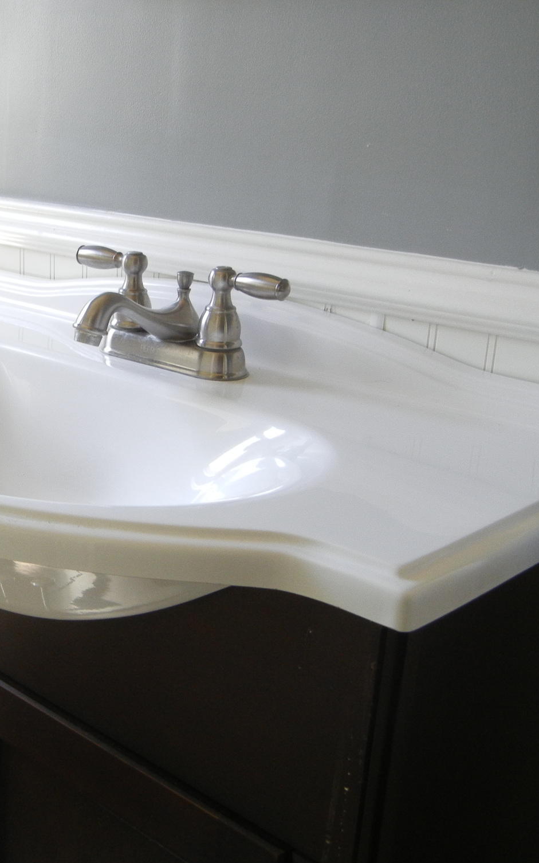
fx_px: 1152
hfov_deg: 25.2
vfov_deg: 41.1
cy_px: 436
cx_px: 14
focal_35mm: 49
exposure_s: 1/30
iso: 297
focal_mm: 6.2
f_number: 3.6
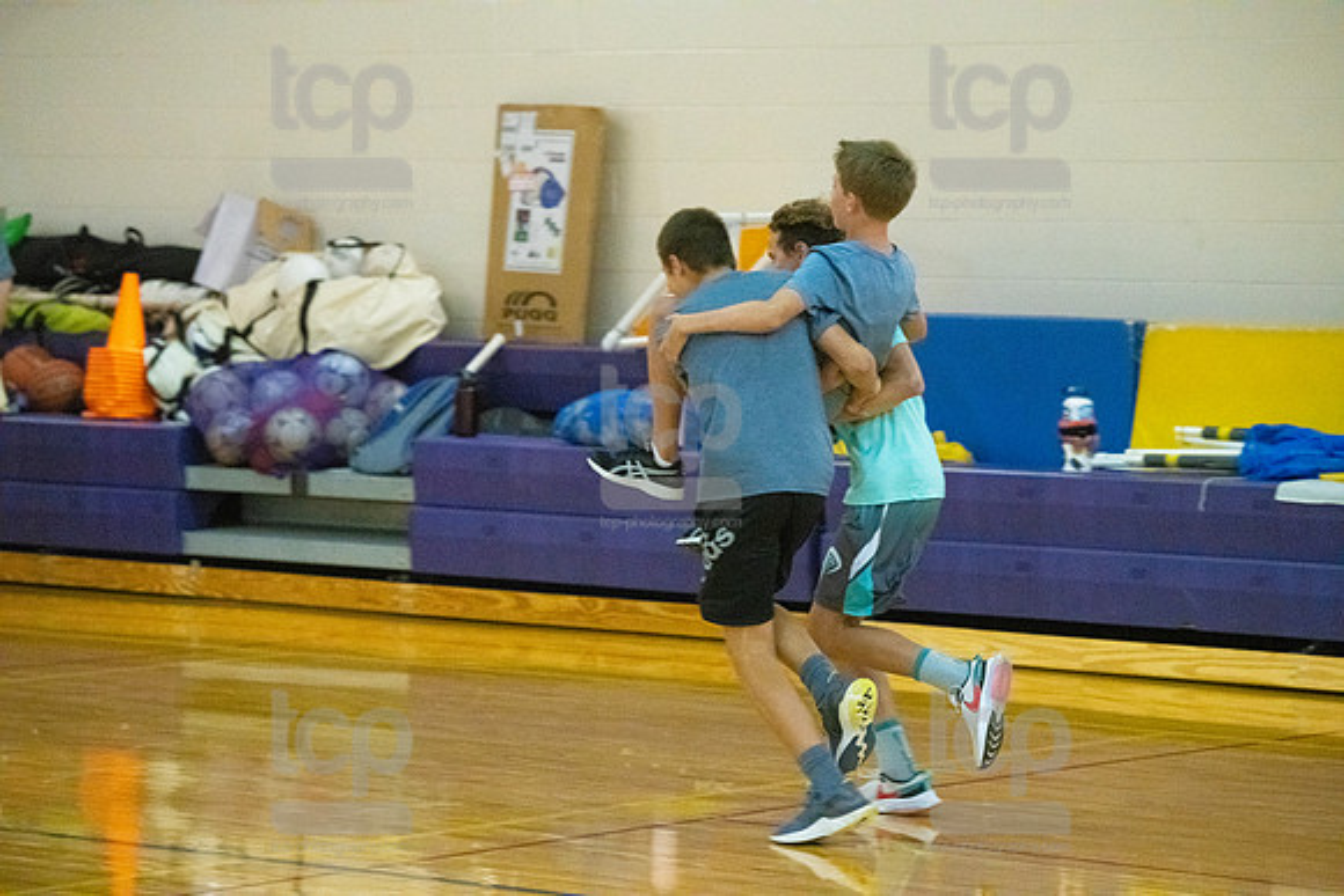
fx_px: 5414
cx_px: 672
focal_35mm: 145
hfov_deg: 14.2
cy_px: 448
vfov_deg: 9.5
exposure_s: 1/640
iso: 6400
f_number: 4.5
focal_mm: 145
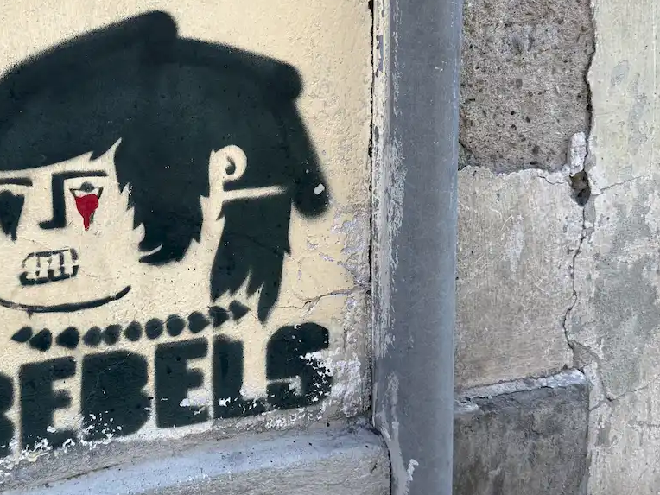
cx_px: 178
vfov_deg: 26.5
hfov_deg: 34.3
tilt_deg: -12.8
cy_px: 215
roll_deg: +3.6
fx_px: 1049
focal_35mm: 55
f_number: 1.78
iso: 64
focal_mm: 6.76
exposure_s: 1/325
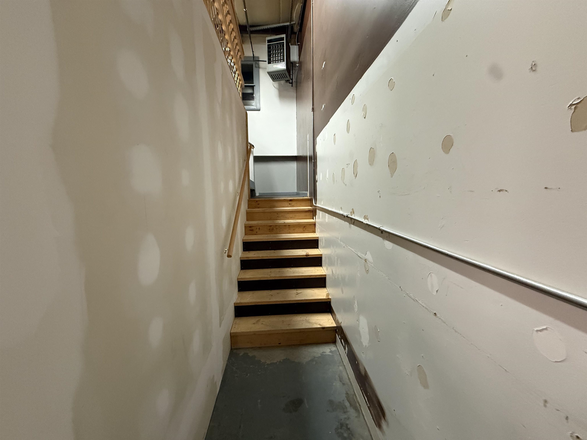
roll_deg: +1.0
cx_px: 294
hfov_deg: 102.1
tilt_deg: -6.8
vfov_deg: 85.7
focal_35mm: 14
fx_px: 237
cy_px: 220
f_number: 2.2
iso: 640
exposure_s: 1/60
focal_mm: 2.22
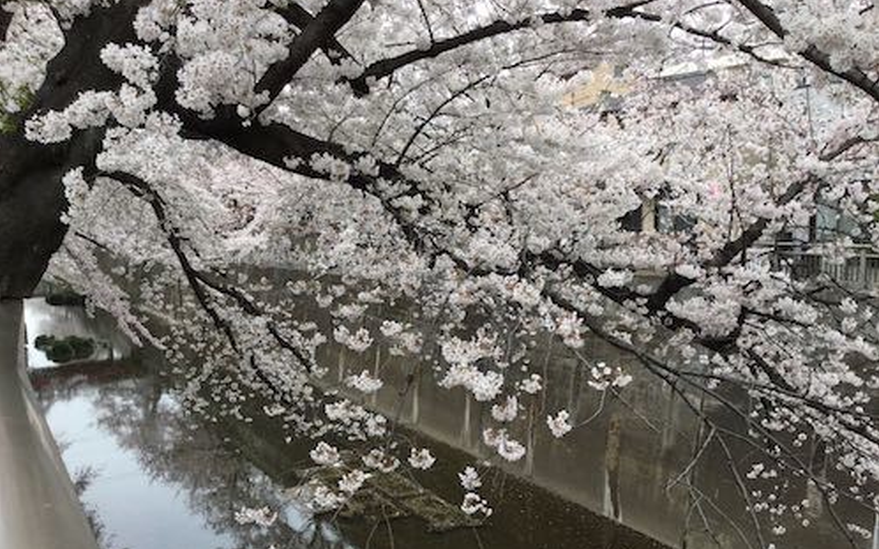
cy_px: 282
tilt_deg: -7.7
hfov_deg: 58.2
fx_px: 790
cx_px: 440
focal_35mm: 33
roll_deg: -0.5
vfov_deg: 38.3
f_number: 2.4
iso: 25
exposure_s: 1/284
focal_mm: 3.3
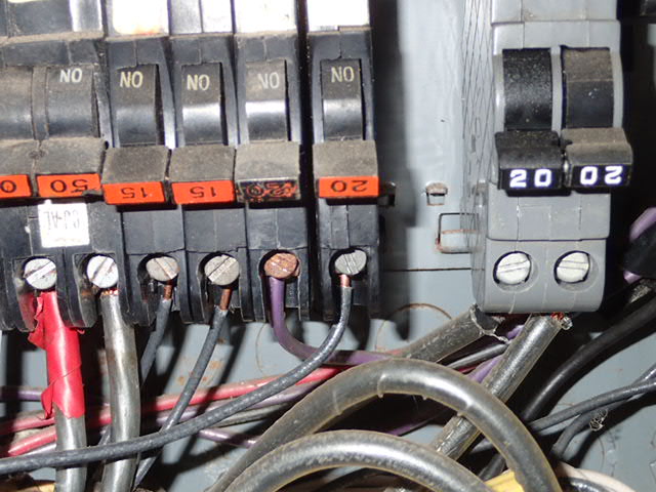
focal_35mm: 57
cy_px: 246
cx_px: 328
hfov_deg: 33.8
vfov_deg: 25.7
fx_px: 1080
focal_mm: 10.29
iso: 400
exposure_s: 1/50
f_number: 10
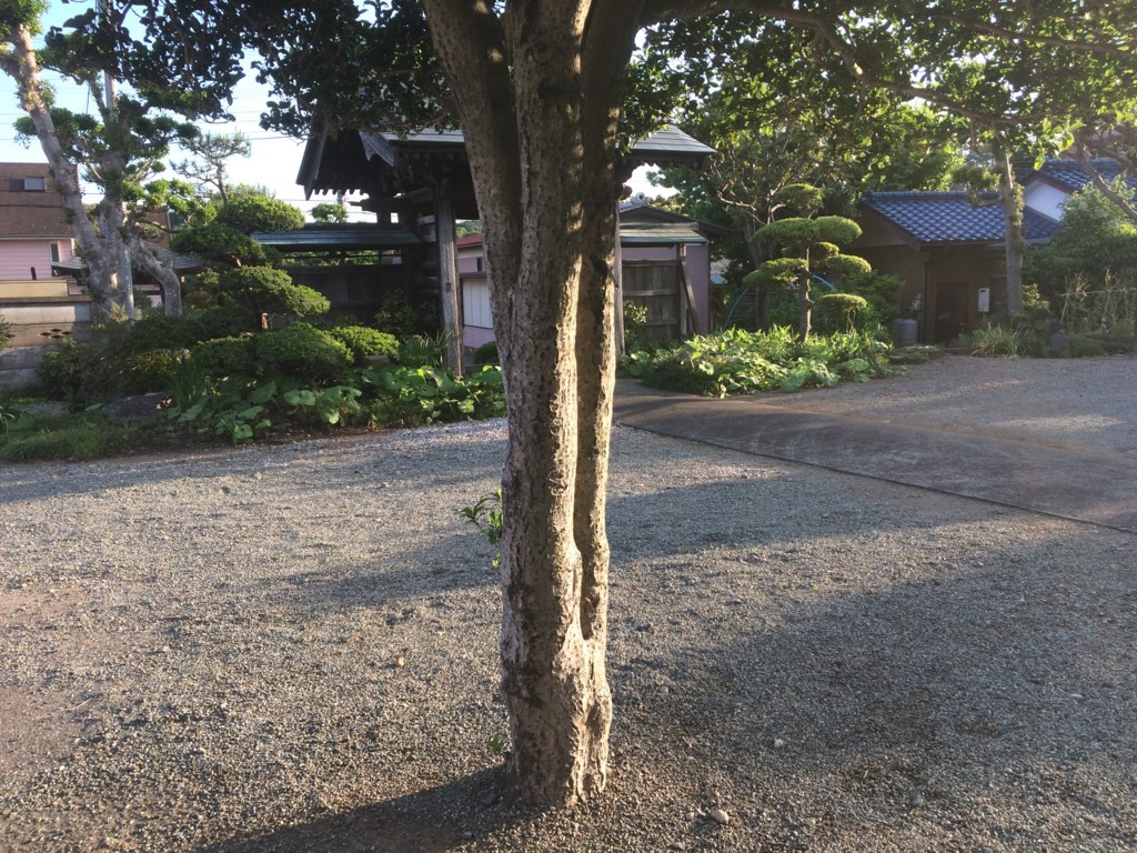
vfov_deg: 48.2
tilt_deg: -13.8
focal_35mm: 29
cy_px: 426
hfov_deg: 61.7
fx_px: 953
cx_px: 568
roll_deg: +1.5
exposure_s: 1/380
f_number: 2.2
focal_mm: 4.15
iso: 32
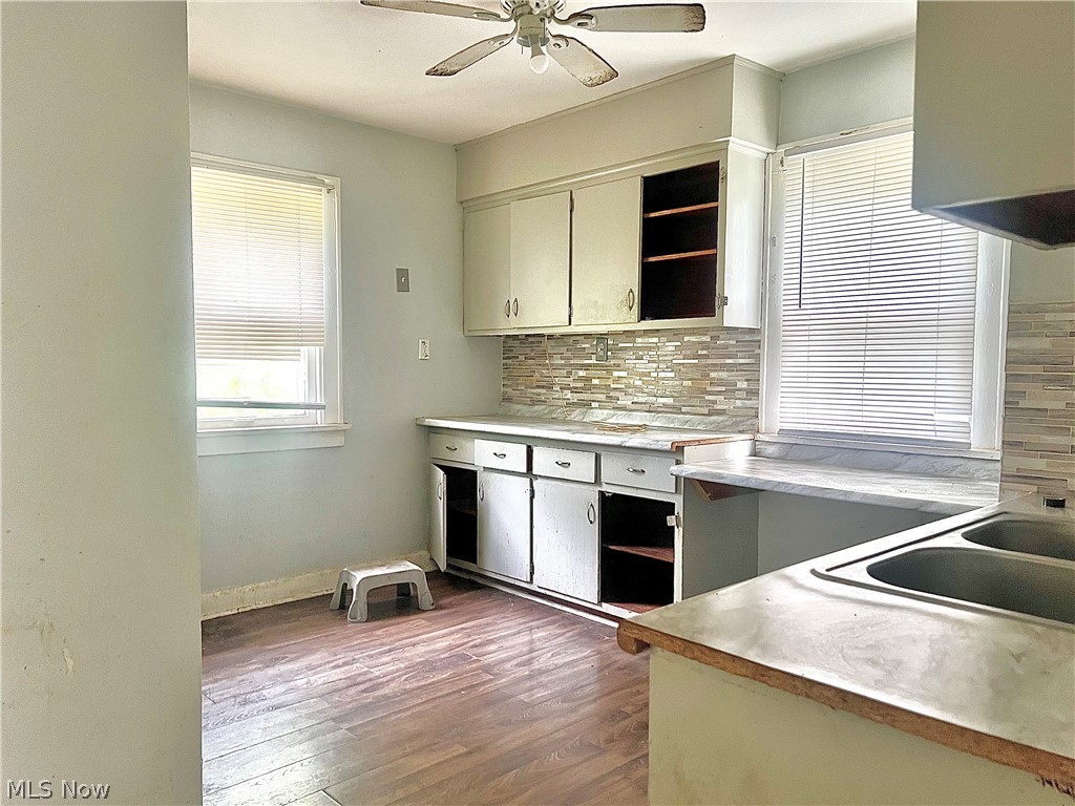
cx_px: 538
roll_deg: -0.4
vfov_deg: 53.1
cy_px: 403
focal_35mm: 26
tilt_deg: -6.2
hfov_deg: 67.3
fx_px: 807
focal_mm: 5.7
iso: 160
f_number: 1.5
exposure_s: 1/60
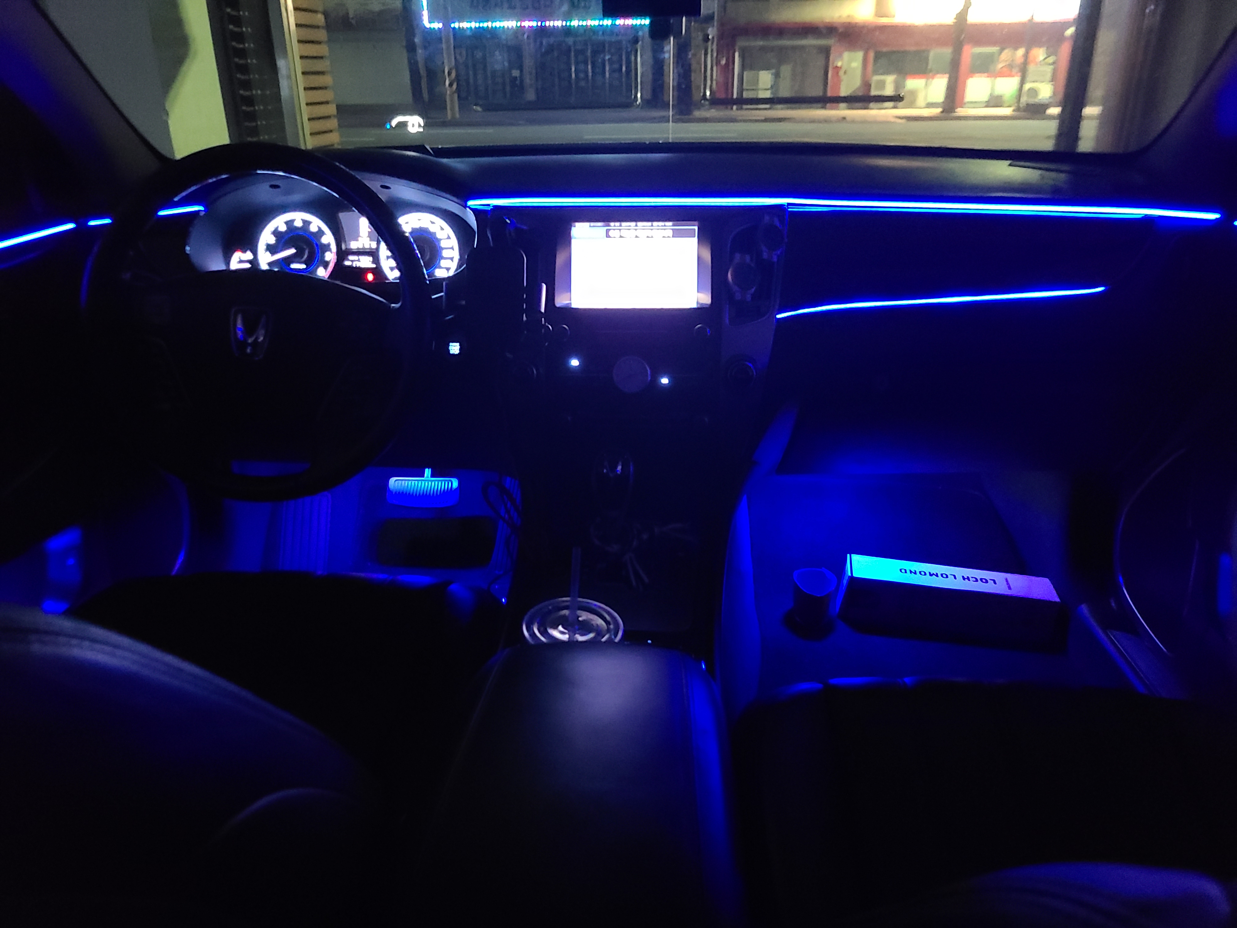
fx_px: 929
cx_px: 618
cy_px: 464
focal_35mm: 26
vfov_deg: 53.1
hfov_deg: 67.3
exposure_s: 1/10
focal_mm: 5.4
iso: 1600
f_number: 1.8
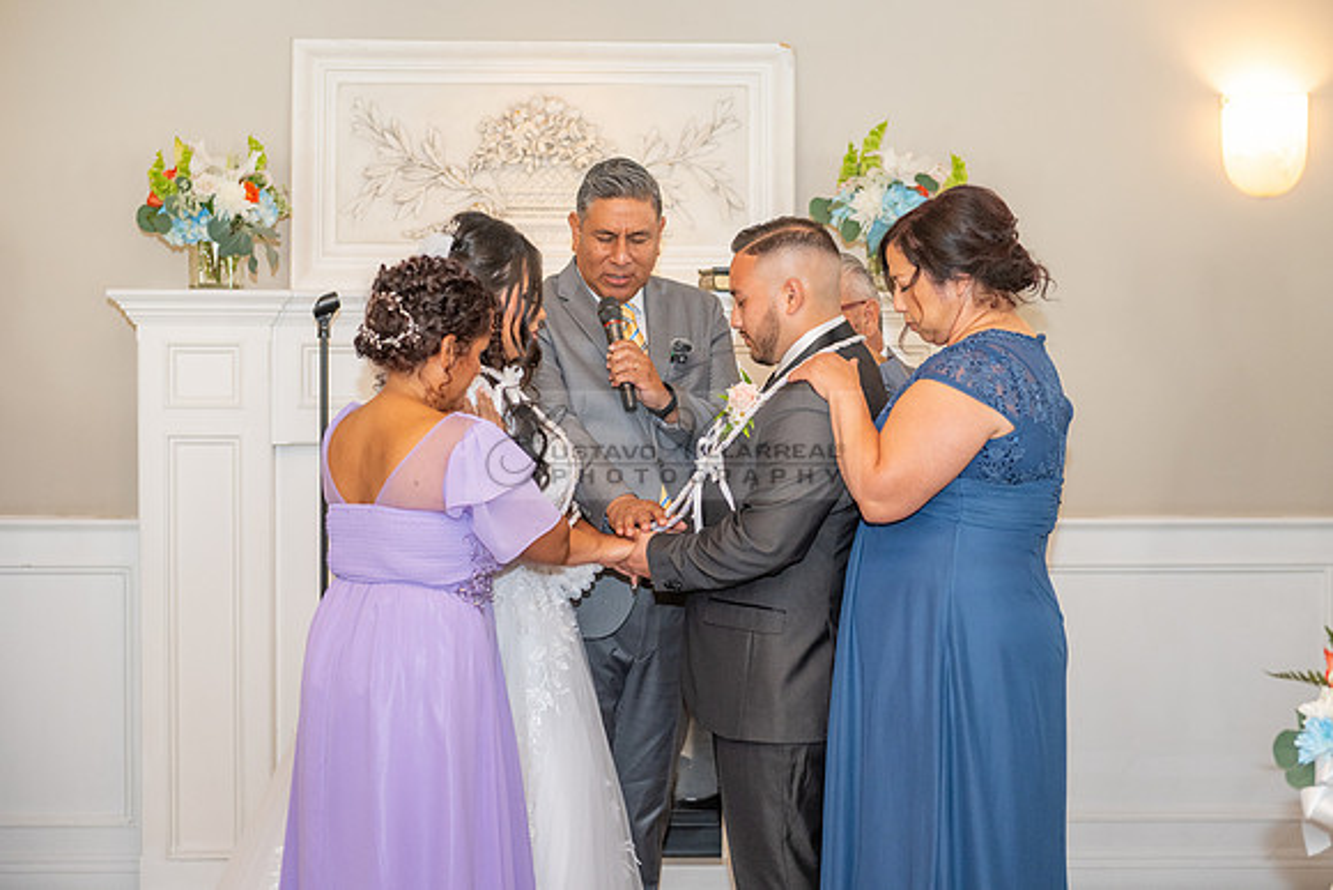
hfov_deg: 28.8
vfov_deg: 19.5
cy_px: 445
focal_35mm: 70
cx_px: 666
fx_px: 2592
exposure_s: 1/200
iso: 1250
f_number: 3.5
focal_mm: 70
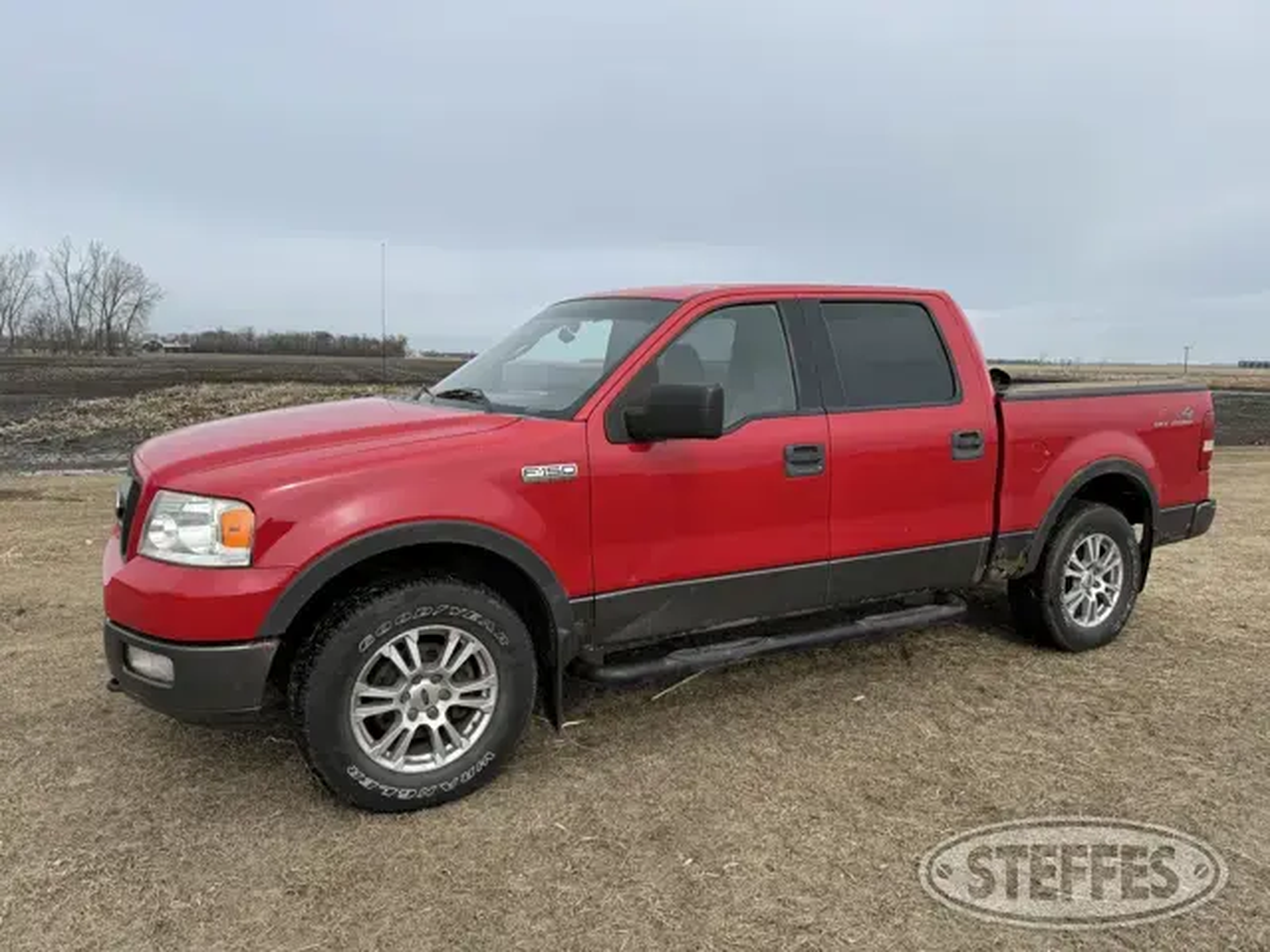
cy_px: 476
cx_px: 635
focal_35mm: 24
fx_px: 881
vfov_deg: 56.8
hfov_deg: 71.6
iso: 80
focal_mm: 6.86
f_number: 1.78
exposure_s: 1/3802
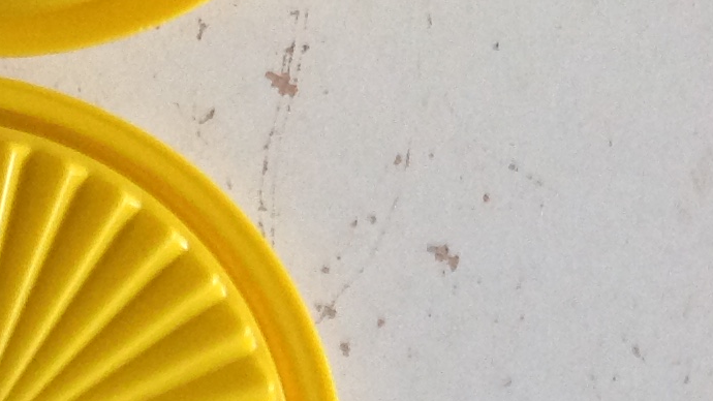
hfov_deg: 13.5
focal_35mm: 143
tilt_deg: -87.6
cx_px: -548
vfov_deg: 8.5
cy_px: 41
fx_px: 2703
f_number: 2.4
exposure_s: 1/15
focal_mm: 4.28
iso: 160
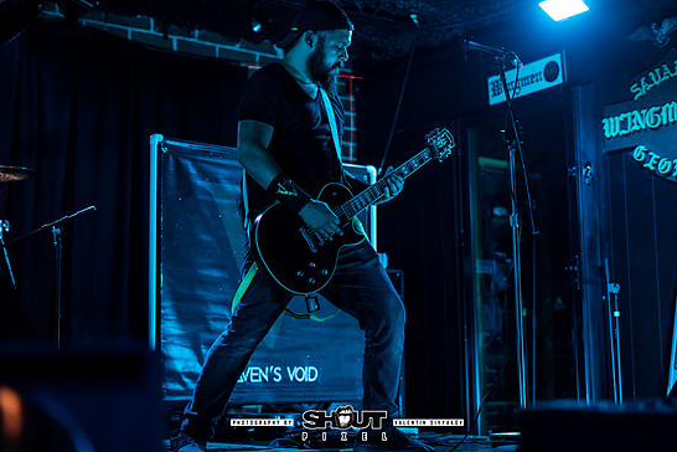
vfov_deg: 23.4
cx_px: 344
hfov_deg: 34.5
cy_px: 221
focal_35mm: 58
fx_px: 1091
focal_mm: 50
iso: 640
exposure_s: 1/250
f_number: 2
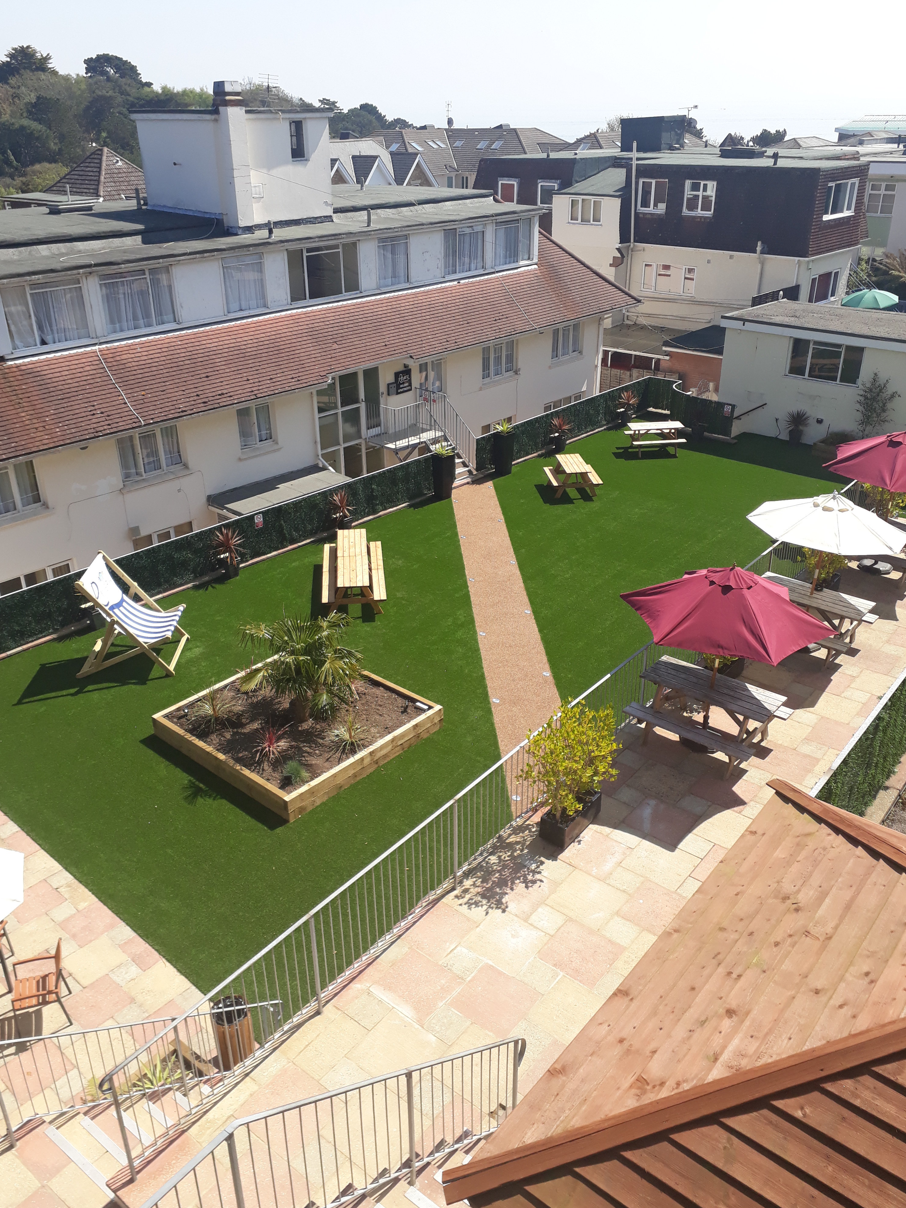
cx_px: 439
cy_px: 616
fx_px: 977
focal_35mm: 28
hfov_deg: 49.7
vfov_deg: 63.4
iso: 40
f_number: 1.9
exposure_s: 1/1050
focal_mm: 3.6
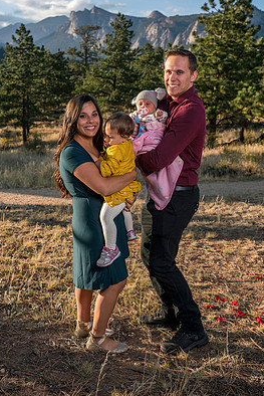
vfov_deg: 48.4
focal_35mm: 40
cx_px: 129
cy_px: 188
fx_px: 440
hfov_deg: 33.4
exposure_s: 1/400
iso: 160
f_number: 5
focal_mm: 35
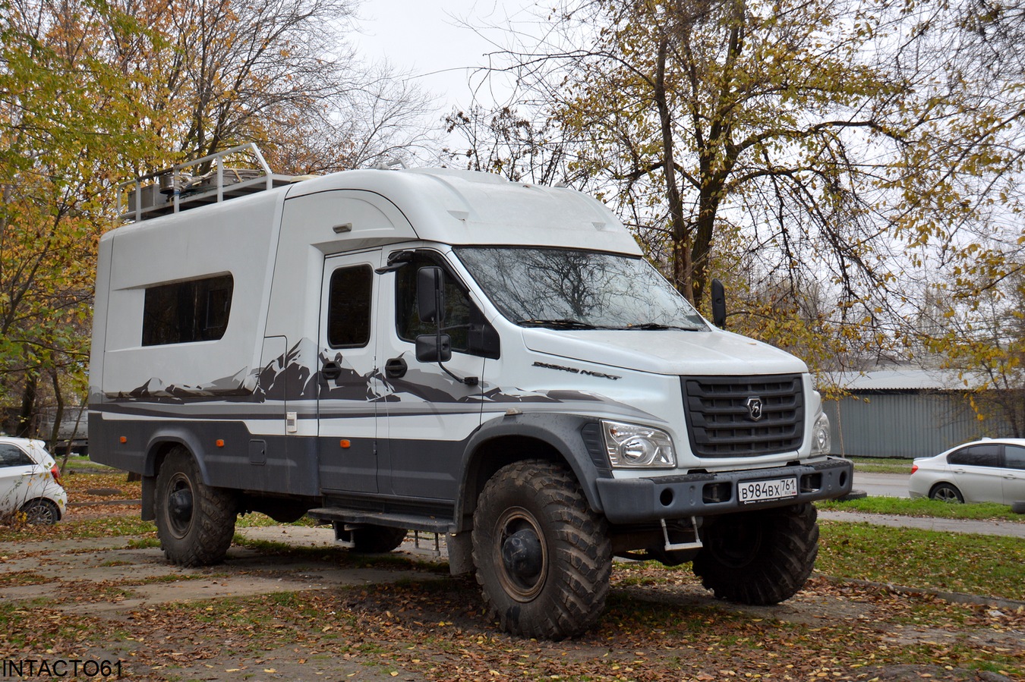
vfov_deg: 28.1
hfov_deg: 41.1
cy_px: 341
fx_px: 1366
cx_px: 512
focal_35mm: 48
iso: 200
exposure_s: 1/200
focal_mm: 32
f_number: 7.1
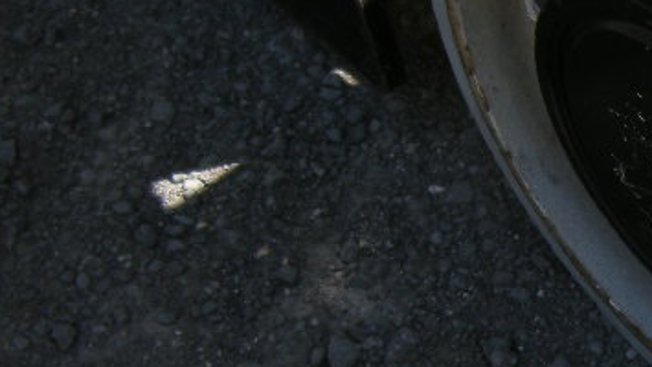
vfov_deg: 13.7
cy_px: 303
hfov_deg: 22.6
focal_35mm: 88
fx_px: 1522
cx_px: 746
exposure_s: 1/410
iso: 64
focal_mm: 4.7
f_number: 2.8
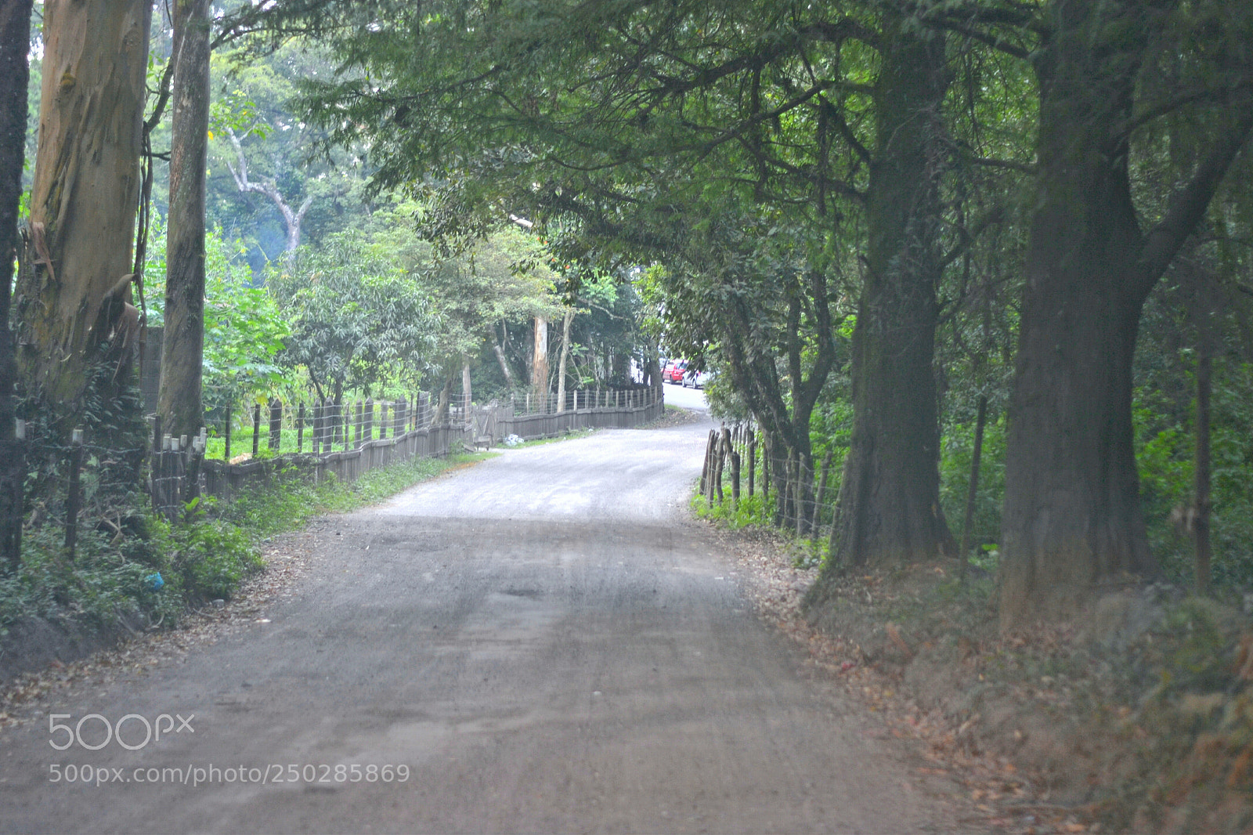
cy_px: 418
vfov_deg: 18.2
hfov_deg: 27.0
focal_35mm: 75
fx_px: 2610
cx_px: 626
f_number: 1.8
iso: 100
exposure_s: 1/80
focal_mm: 50
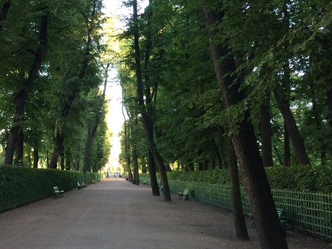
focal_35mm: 54
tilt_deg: +7.2
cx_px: 94
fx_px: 518
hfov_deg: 35.0
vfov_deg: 27.0
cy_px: 112
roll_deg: +0.0
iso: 32
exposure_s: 1/30
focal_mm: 4.15
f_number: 2.2
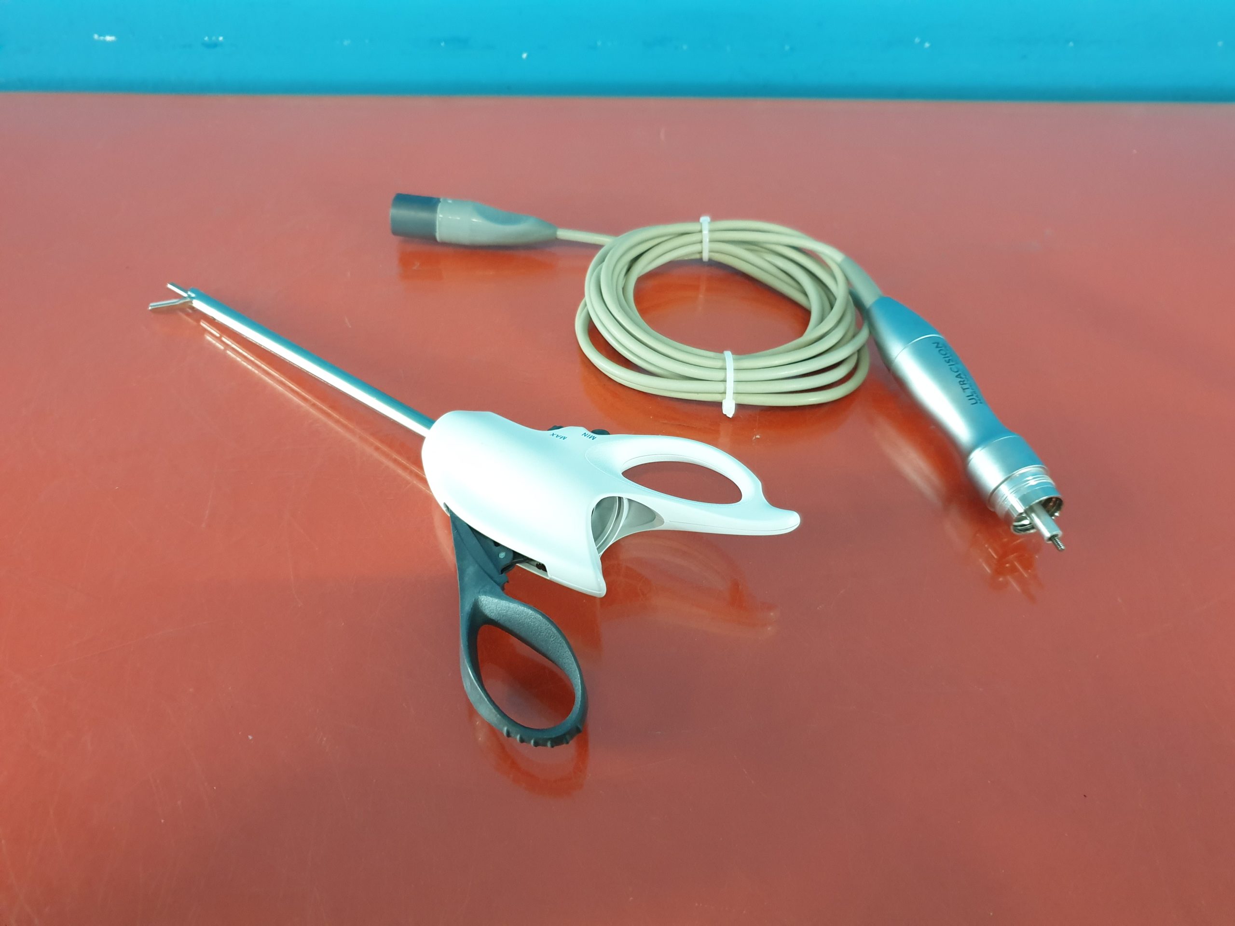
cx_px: 618
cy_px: 463
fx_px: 928
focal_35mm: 26
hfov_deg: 67.3
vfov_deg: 53.1
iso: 400
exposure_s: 1/50
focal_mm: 4.3
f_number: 1.5
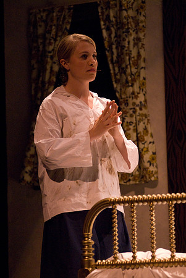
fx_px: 1566
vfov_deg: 10.1
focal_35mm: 202
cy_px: 139
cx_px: 93
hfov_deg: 6.8
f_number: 2.8
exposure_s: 1/160
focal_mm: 135
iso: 1600
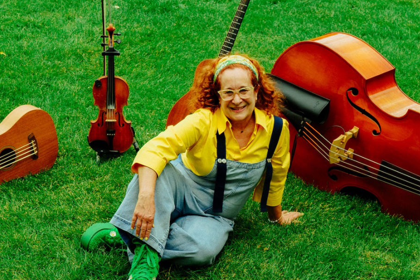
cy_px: 147
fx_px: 922
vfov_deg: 17.3
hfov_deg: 25.5
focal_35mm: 79
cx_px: 278
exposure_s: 1/250
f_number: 5
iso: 250
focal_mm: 35
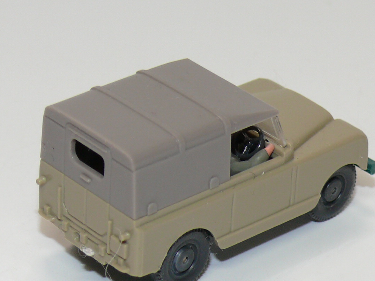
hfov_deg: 10.0
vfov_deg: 7.5
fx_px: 2145
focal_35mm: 198
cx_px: 193
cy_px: 145
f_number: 4
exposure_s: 1/30
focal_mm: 15.7
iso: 100
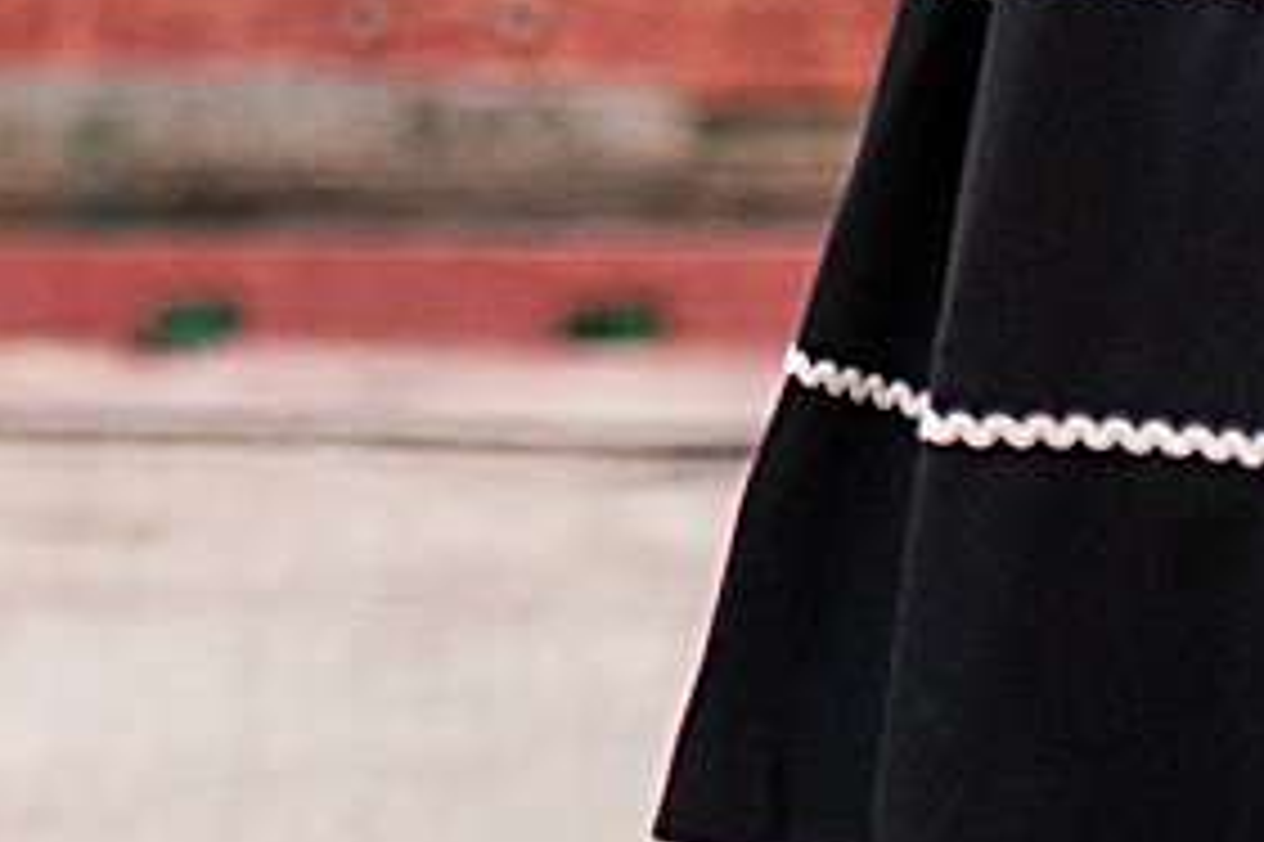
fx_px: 7860
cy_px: -964
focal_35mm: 224
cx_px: -2042
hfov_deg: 8.2
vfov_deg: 5.9
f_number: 2
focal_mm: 35
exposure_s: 1/500
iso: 1000
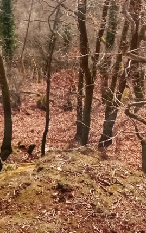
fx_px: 439
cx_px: 6
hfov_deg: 18.5
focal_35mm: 69
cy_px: 161
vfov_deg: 29.5
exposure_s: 1/325
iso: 100
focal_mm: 2.87
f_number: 2
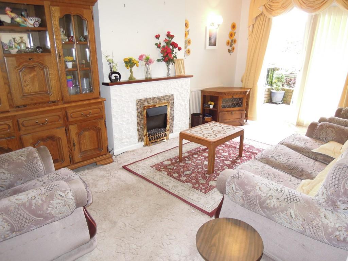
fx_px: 241
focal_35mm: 24
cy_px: 130
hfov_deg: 71.6
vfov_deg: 56.8
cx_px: 174
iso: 320
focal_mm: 4.3
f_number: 2.8
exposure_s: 1/30
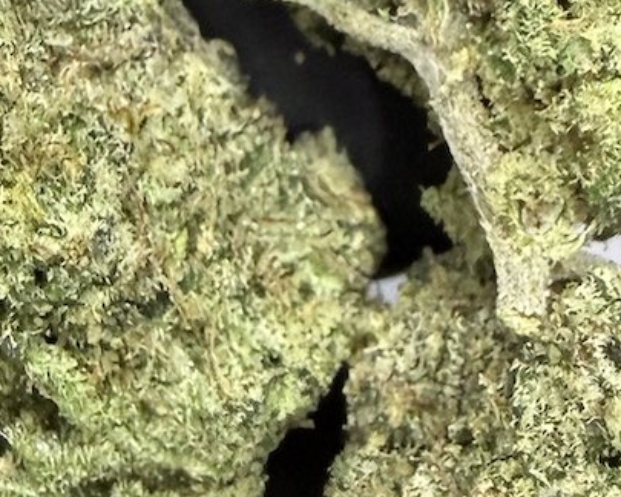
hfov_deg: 17.3
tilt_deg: -72.0
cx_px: 371
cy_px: 376
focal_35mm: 111
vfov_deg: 13.8
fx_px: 2040
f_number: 2.2
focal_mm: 2.22
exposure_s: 1/70
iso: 250
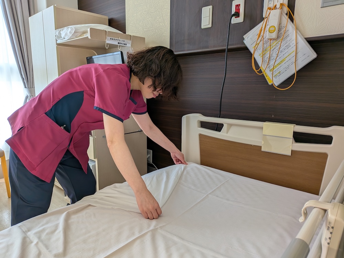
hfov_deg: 71.6
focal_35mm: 24
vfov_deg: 56.8
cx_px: 172
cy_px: 129
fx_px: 239
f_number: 1.7
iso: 34
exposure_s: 1/60
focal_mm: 4.53
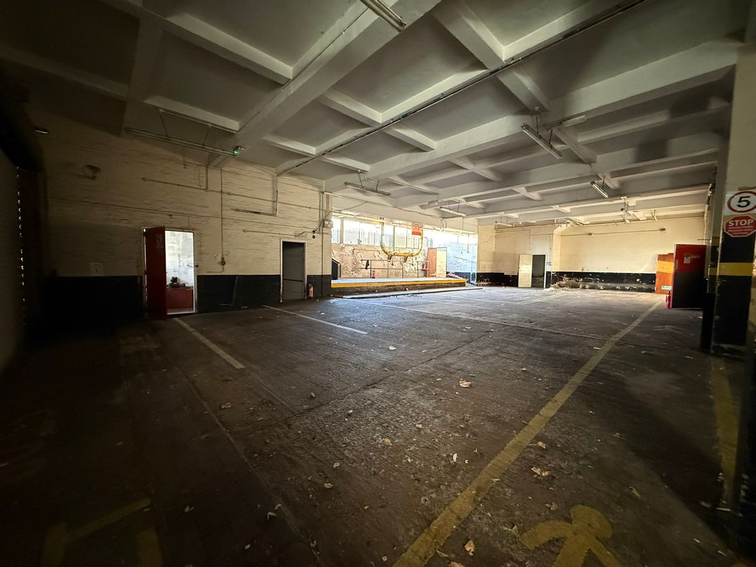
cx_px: 378
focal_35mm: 14
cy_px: 284
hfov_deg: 102.1
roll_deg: -2.2
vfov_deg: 85.7
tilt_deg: -4.0
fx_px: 306
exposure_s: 1/60
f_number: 2.2
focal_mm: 2.22
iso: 800
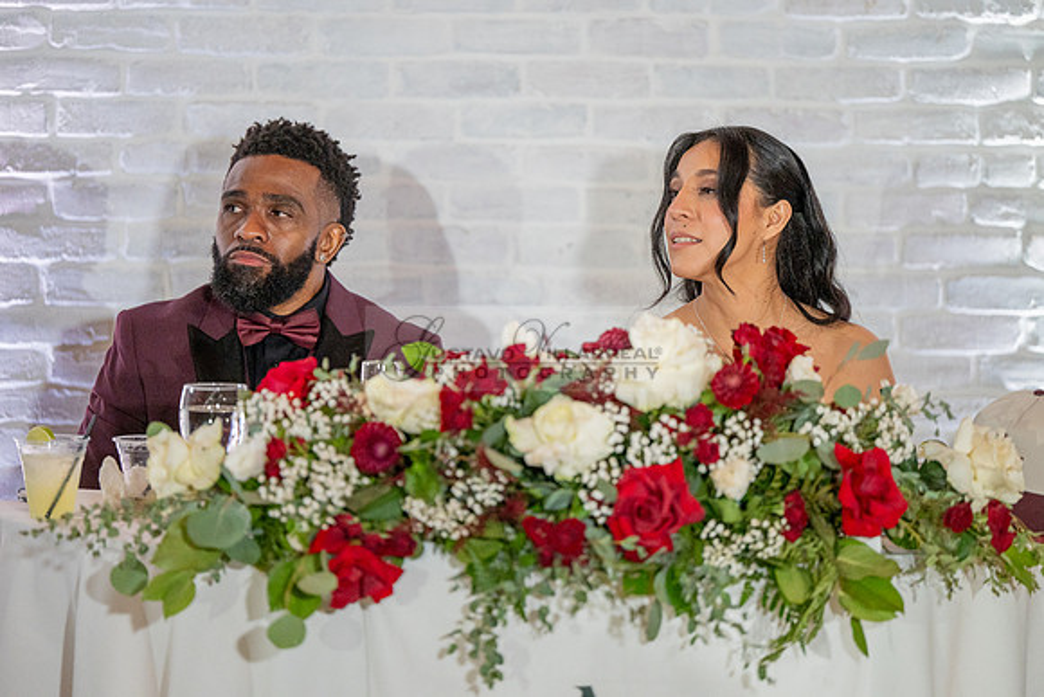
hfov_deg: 11.7
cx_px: 522
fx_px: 5076
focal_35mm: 175
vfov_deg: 7.9
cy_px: 348
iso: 1600
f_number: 2.8
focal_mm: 175
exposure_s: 1/320
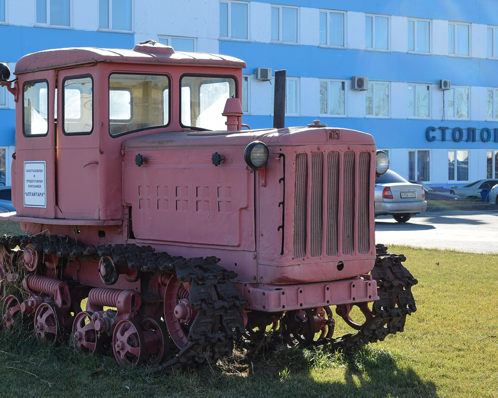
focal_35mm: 65
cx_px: 202
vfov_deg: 23.5
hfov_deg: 29.1
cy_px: 198
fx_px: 958
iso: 280
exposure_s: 1/250
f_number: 8
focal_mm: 38
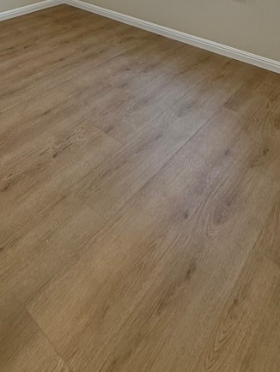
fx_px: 356
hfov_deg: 42.2
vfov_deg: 40.9
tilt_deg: -6.3
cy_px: -61
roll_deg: -1.2
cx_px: 87
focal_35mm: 33
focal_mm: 2.22
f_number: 2.2
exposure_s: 1/99
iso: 80
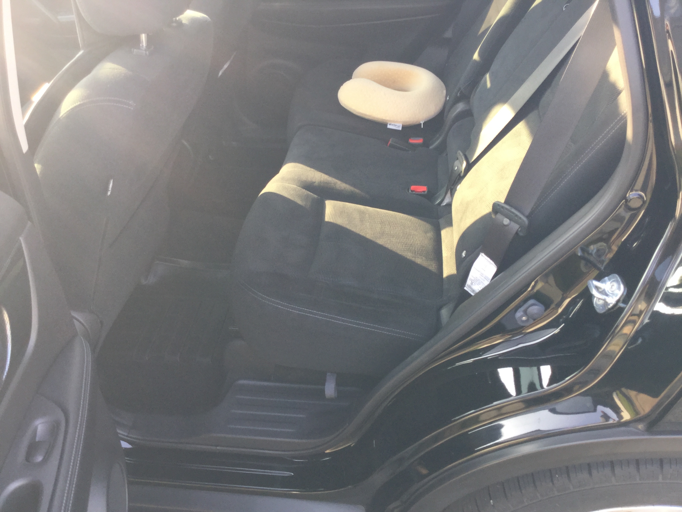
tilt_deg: -38.3
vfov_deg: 45.4
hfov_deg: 58.4
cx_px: 341
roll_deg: -1.4
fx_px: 611
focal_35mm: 31
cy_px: 256
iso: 32
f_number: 2.4
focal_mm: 3.3
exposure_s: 1/50
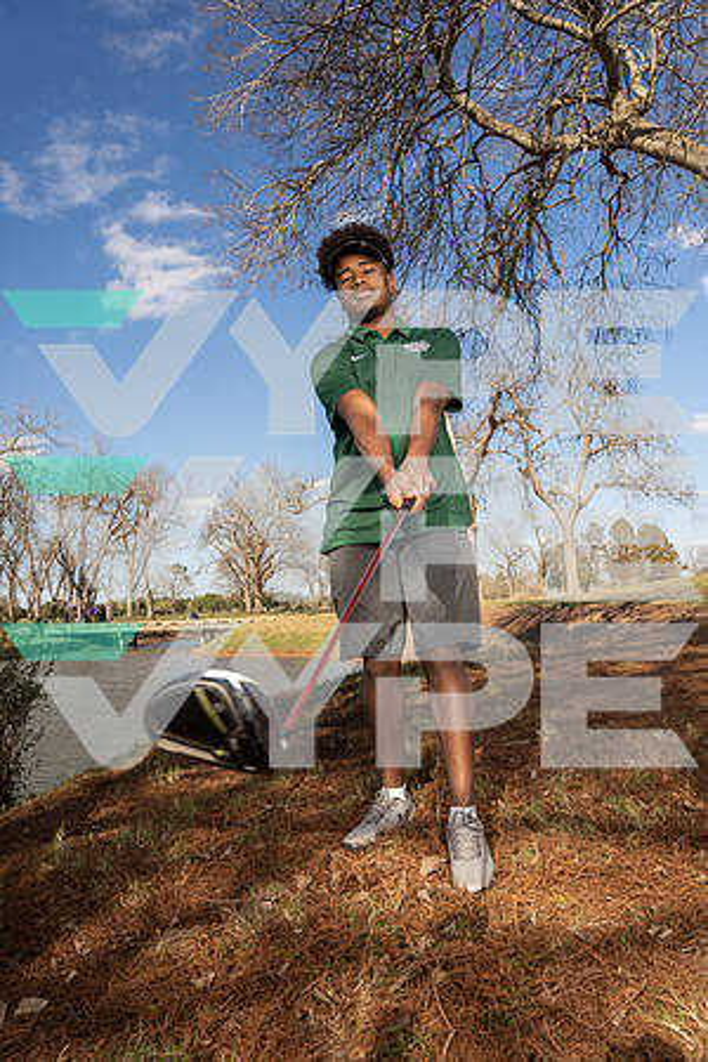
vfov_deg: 73.7
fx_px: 708
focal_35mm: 24
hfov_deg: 53.1
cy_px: 531
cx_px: 354
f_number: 8
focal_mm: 24
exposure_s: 1/250
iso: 125
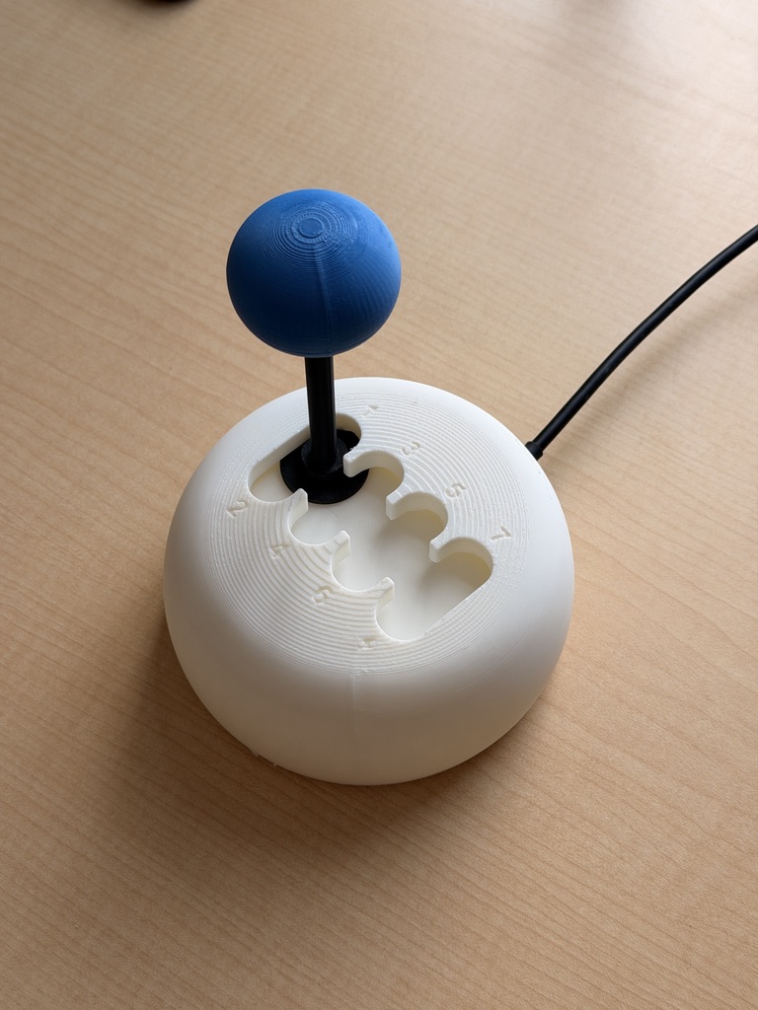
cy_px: 505
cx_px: 379
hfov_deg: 30.3
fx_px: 1401
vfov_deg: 39.7
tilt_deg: -60.5
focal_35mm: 48
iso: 50
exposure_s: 1/156
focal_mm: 6.76
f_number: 1.78
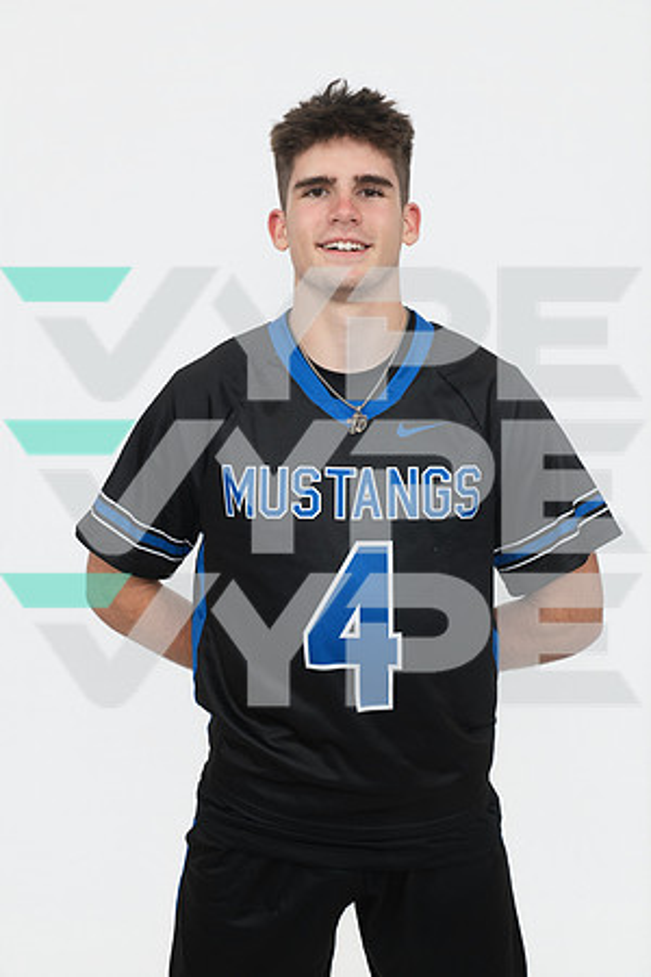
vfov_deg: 41.1
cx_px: 326
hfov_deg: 28.1
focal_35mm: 48
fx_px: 1302
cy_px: 488
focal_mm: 48
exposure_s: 1/250
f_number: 8
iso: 250
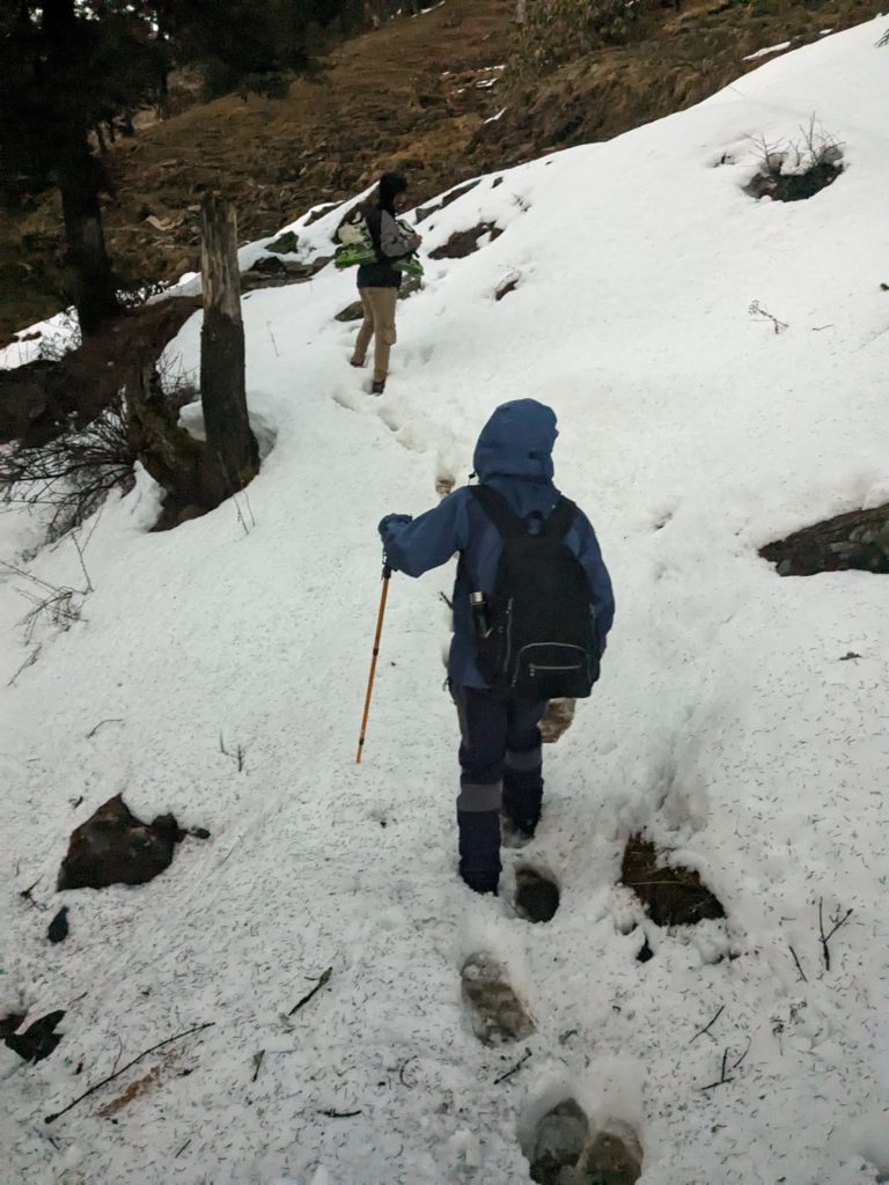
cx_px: 444
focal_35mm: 27
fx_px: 925
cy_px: 592
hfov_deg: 51.4
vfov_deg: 65.3
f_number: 1.73
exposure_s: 1/33.3
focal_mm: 4.38
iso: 4430
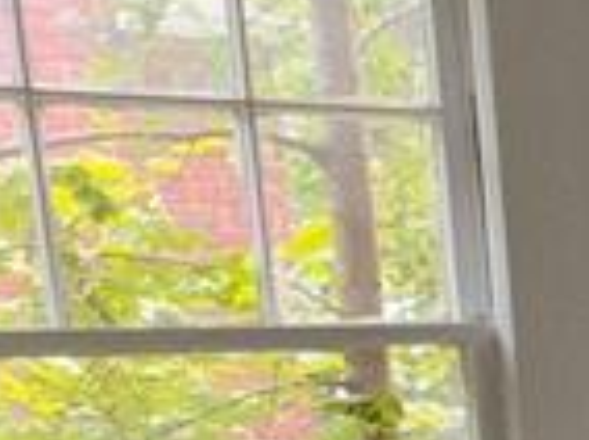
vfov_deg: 13.8
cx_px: 1141
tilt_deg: -9.9
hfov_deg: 15.8
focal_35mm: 101
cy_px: 627
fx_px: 1716
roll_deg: +0.8
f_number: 2.2
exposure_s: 1/122
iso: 50
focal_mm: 2.22
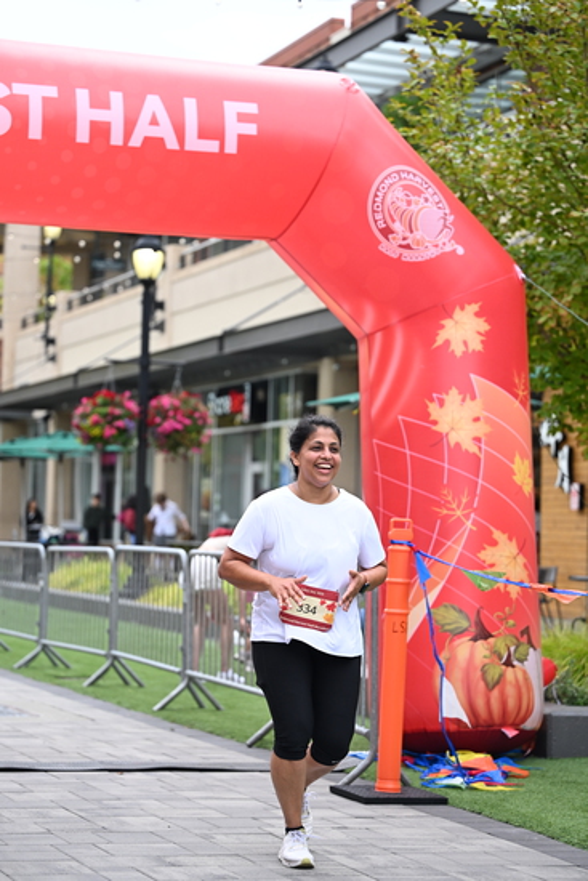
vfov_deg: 23.9
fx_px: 2081
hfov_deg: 16.1
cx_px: 294
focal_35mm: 85
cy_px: 440
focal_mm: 85
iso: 640
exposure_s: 1/2000
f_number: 2.8
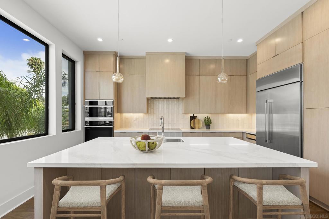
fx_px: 146
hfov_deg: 96.7
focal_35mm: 16
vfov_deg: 73.8
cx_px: 164
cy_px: 110
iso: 500
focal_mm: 16
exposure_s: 1/25
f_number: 8
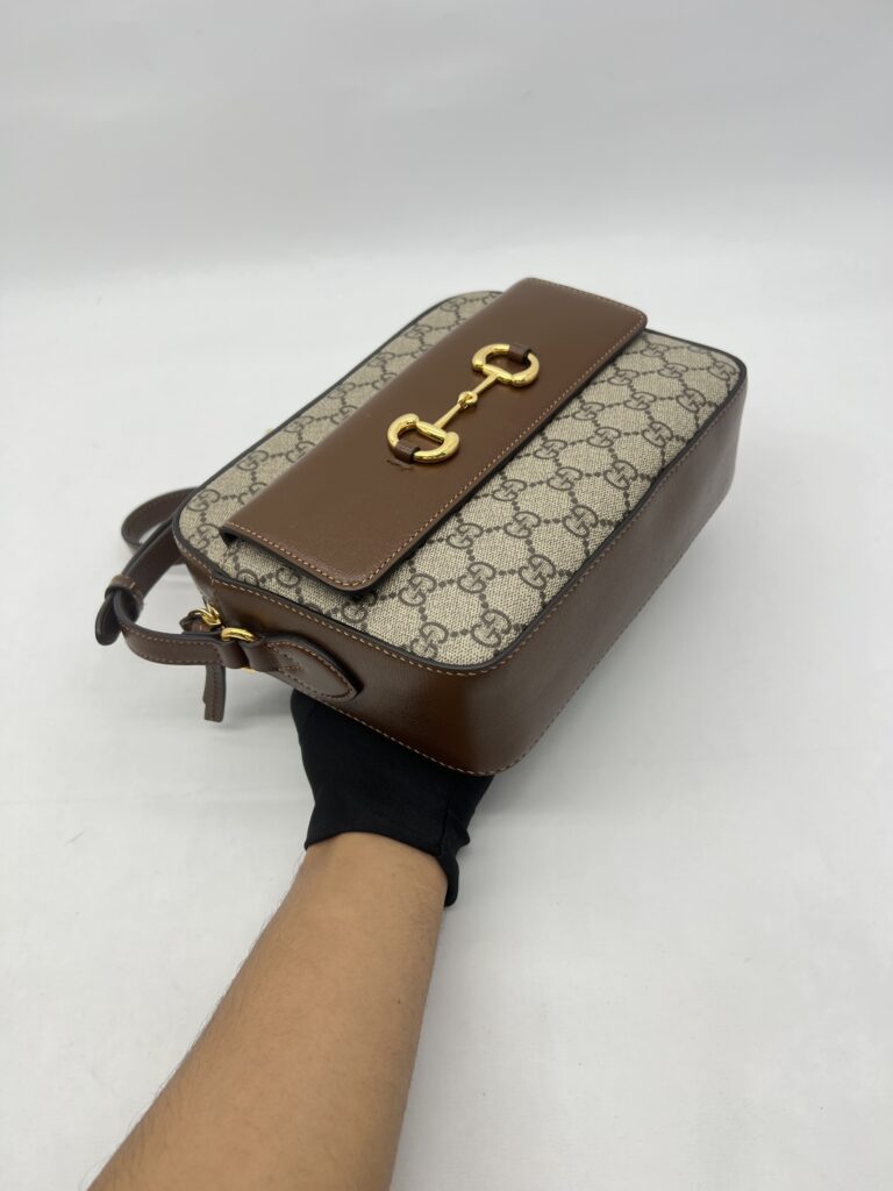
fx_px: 894
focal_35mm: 26
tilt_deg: -45.4
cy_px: 596
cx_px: 446
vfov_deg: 67.3
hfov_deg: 53.1
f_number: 1.5
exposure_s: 1/101
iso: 32
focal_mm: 5.7
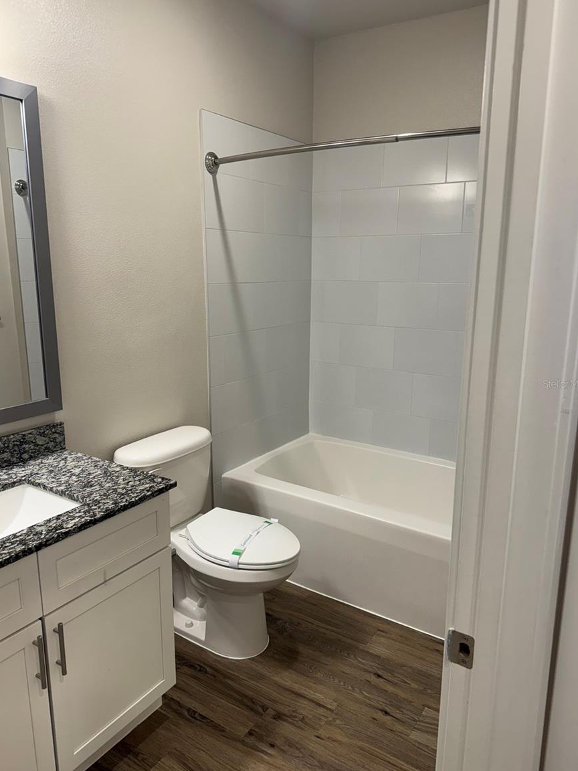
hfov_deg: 54.9
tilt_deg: -12.2
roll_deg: -0.2
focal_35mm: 25
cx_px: 289
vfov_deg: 69.4
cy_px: 383
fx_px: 557
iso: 125
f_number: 1.78
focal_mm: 6.76
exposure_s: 1/120
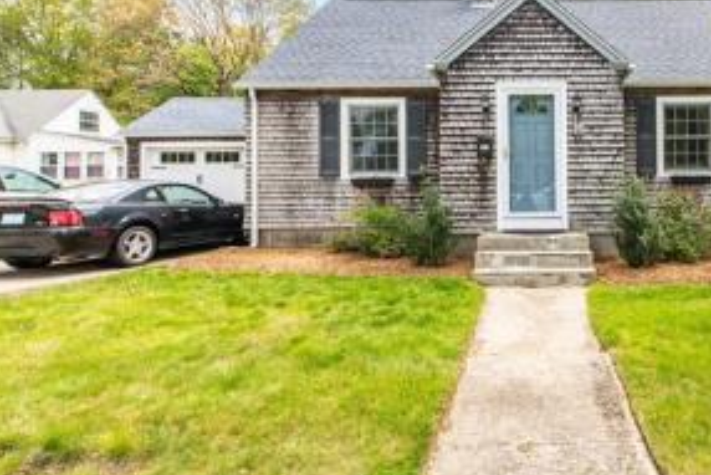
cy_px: 172
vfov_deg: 56.4
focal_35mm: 22
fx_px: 435
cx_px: 539
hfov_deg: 72.7
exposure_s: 1/200
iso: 500
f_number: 20
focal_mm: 14
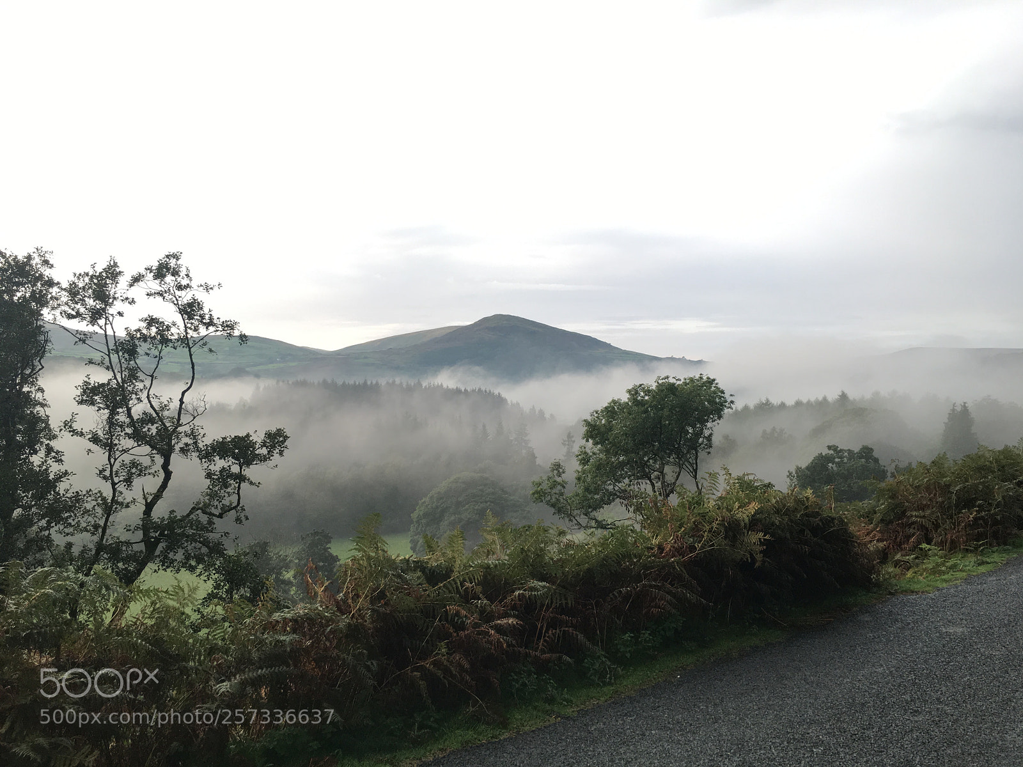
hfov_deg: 61.7
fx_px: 857
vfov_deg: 48.2
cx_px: 512
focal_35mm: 29
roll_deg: -0.1
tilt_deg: +2.0
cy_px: 384
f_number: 2.2
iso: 40
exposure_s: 1/100
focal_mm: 4.15
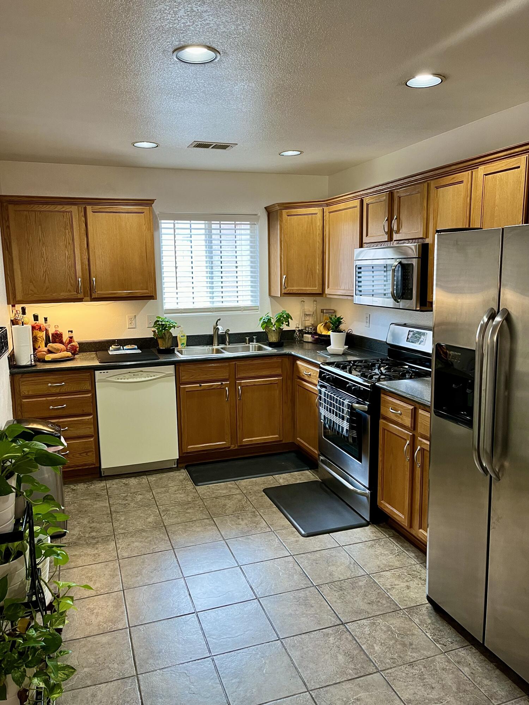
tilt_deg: -8.7
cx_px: 264
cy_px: 352
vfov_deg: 67.3
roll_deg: +0.8
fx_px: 530
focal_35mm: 26
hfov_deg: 53.1
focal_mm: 5.1
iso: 160
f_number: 1.6
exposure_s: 1/60
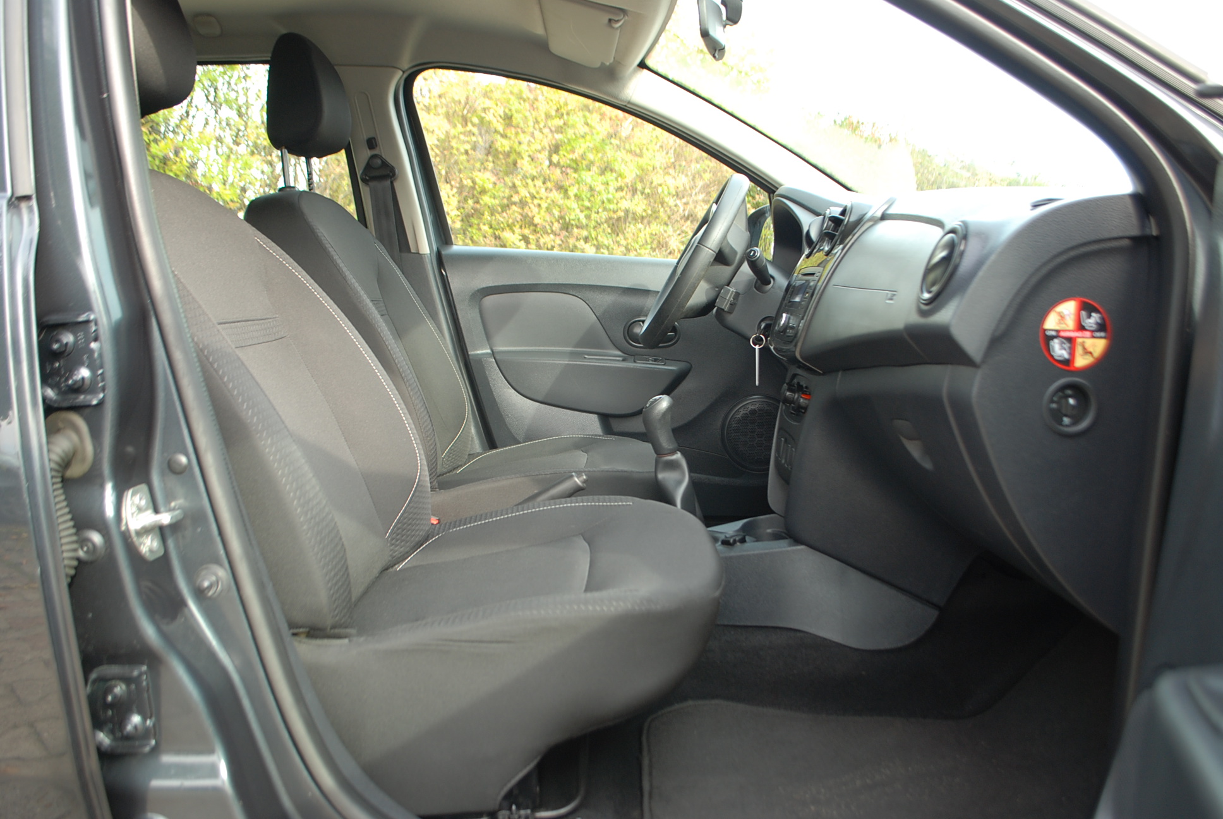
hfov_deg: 61.9
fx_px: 1020
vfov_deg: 43.7
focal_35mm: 30
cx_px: 612
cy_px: 410
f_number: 4
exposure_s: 1/60
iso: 200
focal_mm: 20
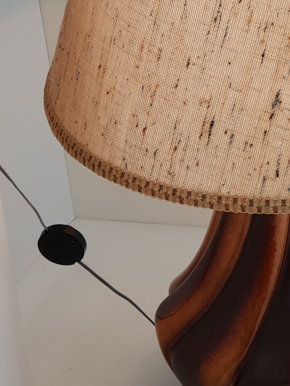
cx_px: 279
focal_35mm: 105
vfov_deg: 18.6
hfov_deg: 13.9
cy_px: 108
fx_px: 1173
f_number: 2.4
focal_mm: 6
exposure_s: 1/33
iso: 40
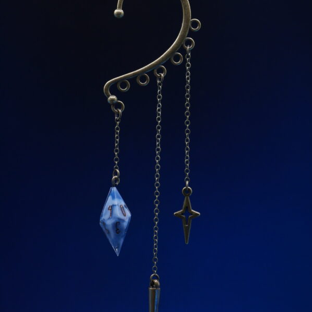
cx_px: 156
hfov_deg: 24.3
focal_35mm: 71
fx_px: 724
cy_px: 171
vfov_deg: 24.3
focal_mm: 30
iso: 800
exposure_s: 1/60
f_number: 6.3
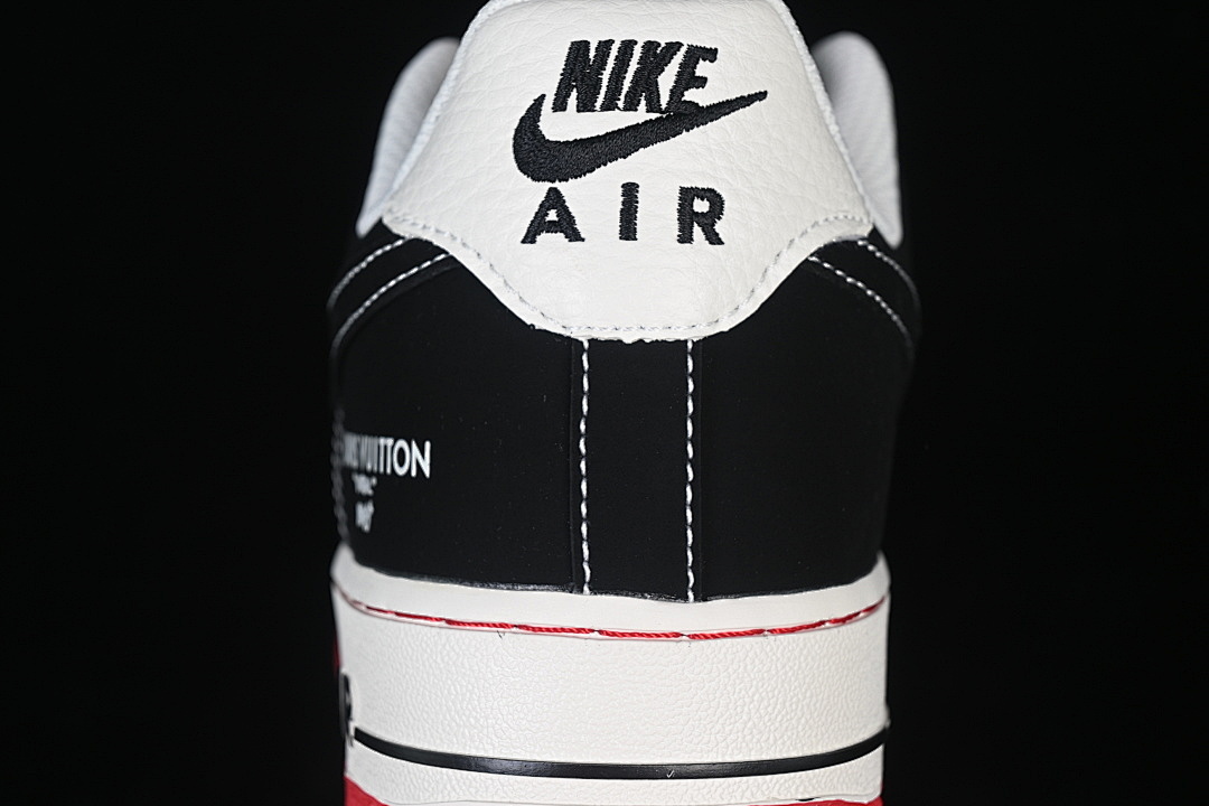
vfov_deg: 18.2
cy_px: 403
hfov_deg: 27.0
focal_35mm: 75
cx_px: 604
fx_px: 2519
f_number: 6.3
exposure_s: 1/50
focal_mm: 50
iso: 160
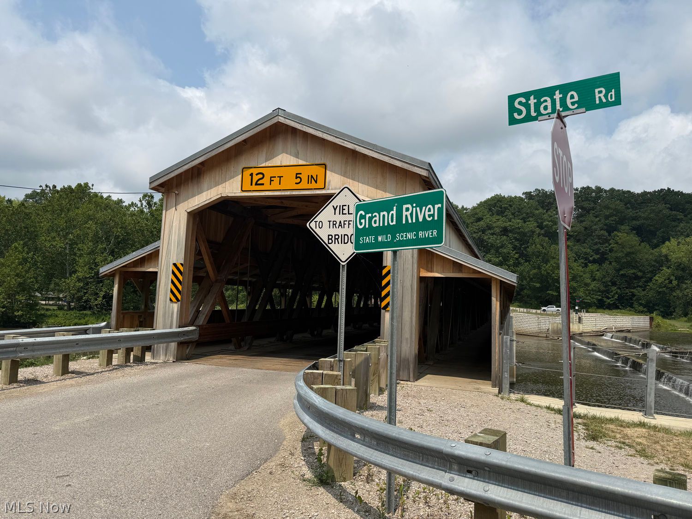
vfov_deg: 56.8
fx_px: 480
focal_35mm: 24
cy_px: 260
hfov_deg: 71.6
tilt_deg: +5.2
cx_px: 346
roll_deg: -1.1
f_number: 1.78
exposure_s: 1/8130
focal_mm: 6.76
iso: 80
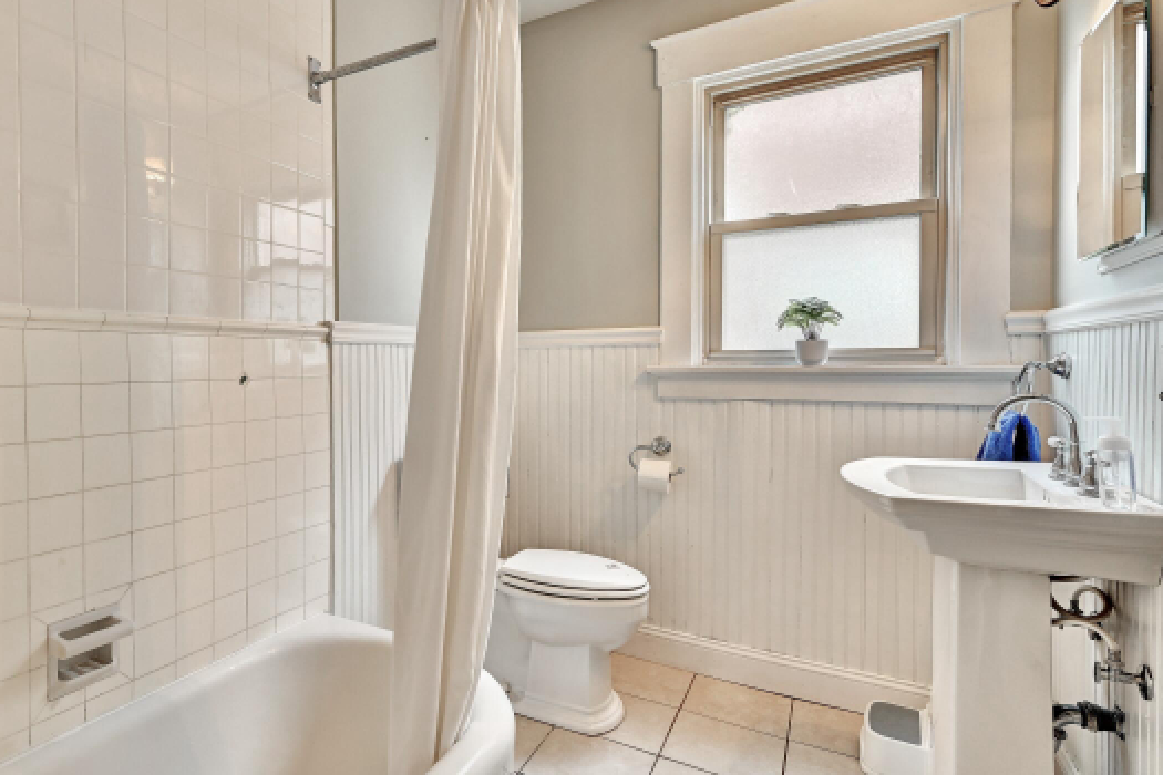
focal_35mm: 20
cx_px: 392
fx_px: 646
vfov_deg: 61.9
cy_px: 381
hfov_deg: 81.3
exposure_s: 1/2
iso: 200
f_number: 8
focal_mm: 14
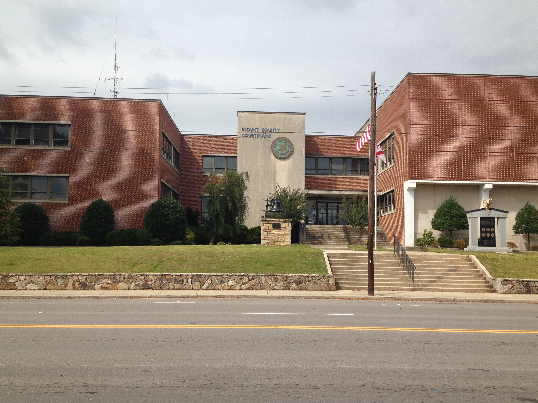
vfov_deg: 36.8
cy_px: 211
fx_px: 606
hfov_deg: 47.8
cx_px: 285
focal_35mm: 39
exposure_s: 1/2632
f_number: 2.4
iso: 64
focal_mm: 4.28
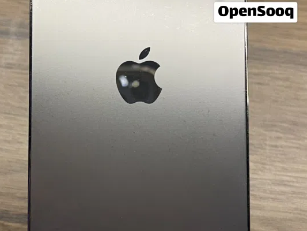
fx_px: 266
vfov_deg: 46.8
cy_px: 106
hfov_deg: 59.6
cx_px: 127
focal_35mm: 30
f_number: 1.6
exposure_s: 1/50
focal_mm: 5.1
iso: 80
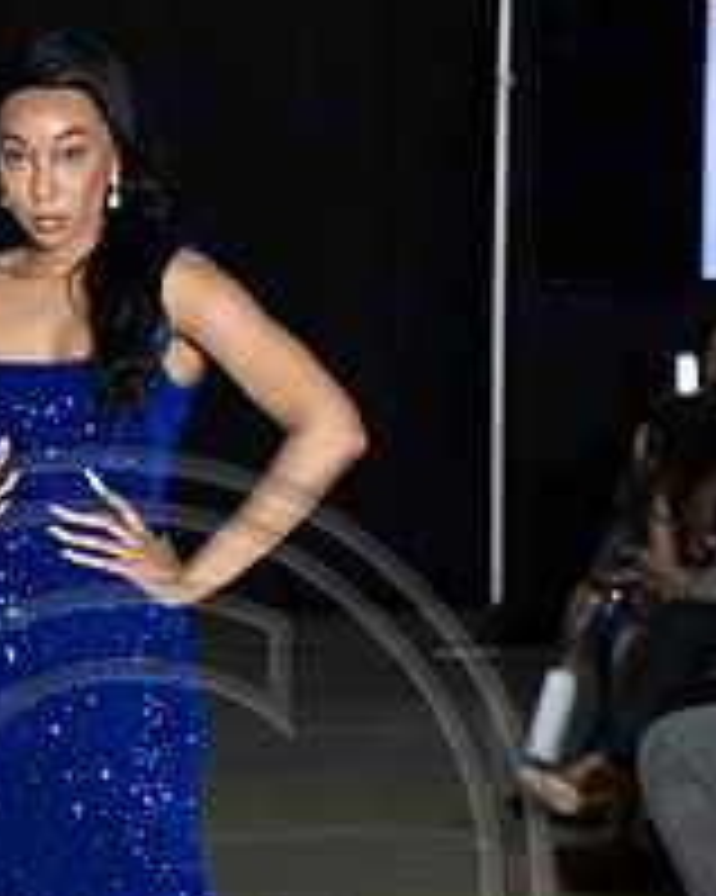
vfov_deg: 8.6
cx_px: 99
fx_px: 5911
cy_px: 896
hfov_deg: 6.9
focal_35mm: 223
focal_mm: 105
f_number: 5.6
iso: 1250
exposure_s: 1/160
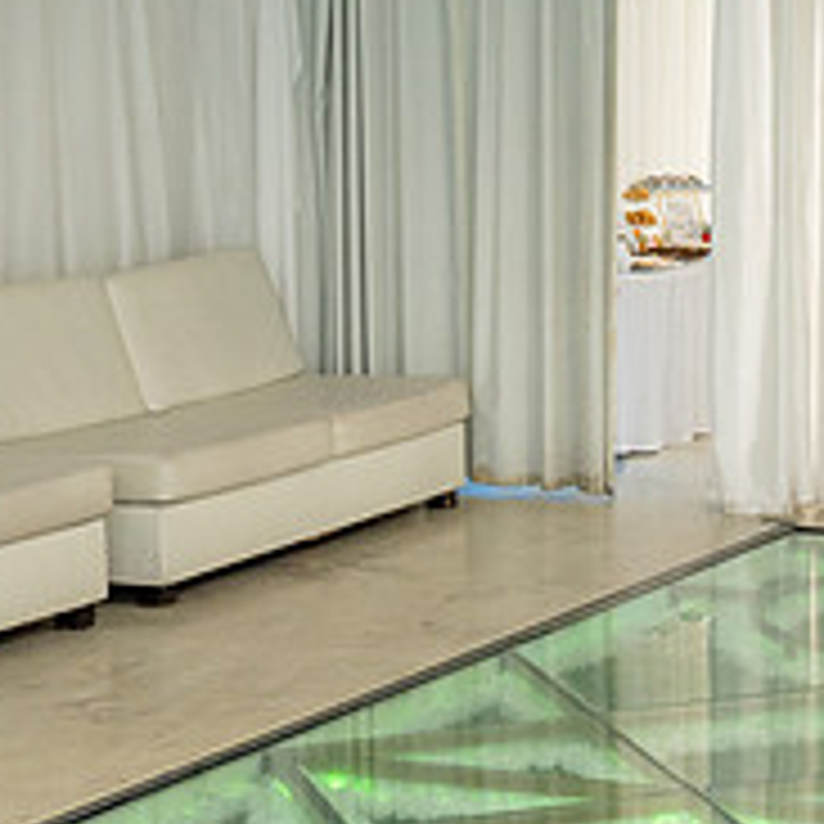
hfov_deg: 15.7
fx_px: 2720
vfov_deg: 17.2
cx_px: 1289
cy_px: 430
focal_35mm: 101
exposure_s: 1/160
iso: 800
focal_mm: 28
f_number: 3.2
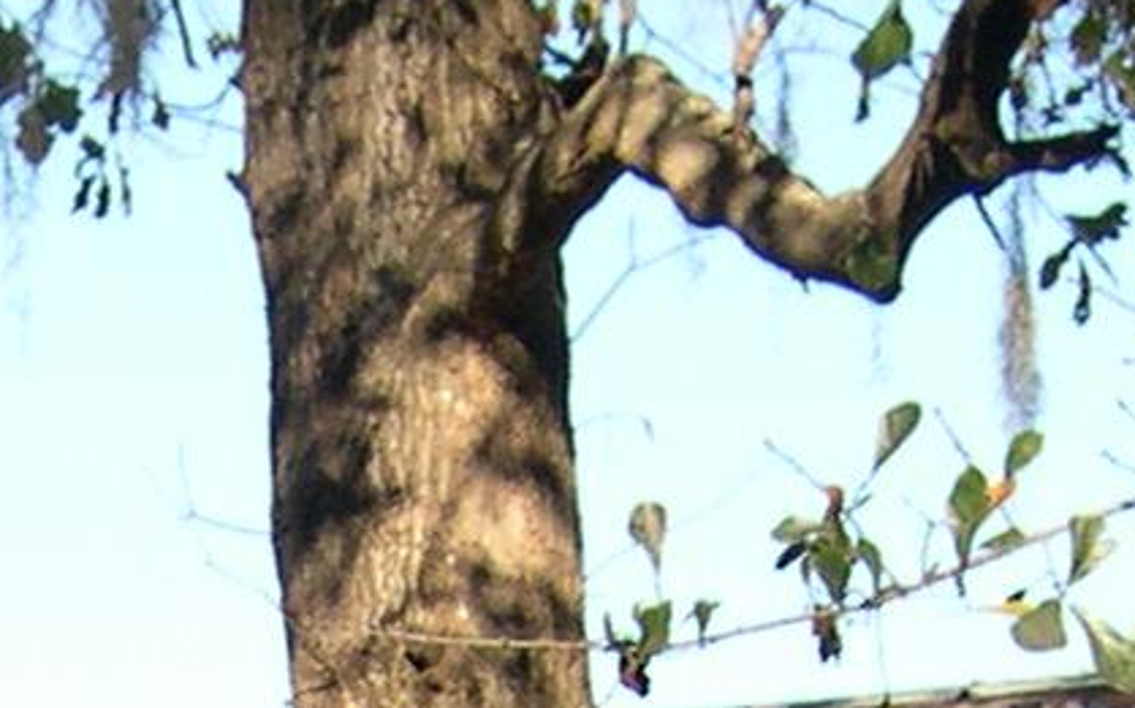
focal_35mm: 219
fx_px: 6772
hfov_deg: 9.3
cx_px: -606
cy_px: 1931
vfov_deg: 5.7
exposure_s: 1/538
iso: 100
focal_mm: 8
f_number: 2.8
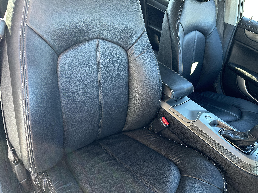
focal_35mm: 24
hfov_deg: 71.6
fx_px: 179
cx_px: 129
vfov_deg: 56.8
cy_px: 96
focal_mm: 6.86
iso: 250
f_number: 1.78
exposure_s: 1/96
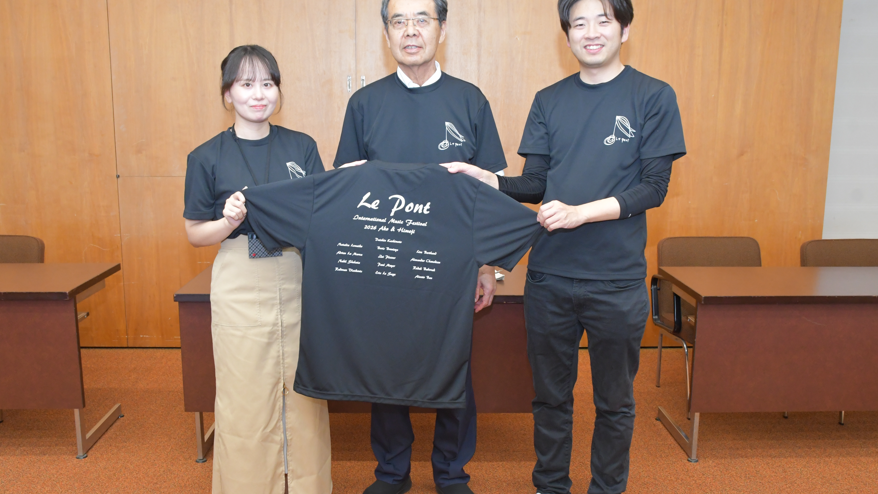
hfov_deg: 55.3
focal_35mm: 36
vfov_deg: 32.8
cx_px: 448
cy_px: 268
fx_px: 838
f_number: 9
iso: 2000
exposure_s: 1/60
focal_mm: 20
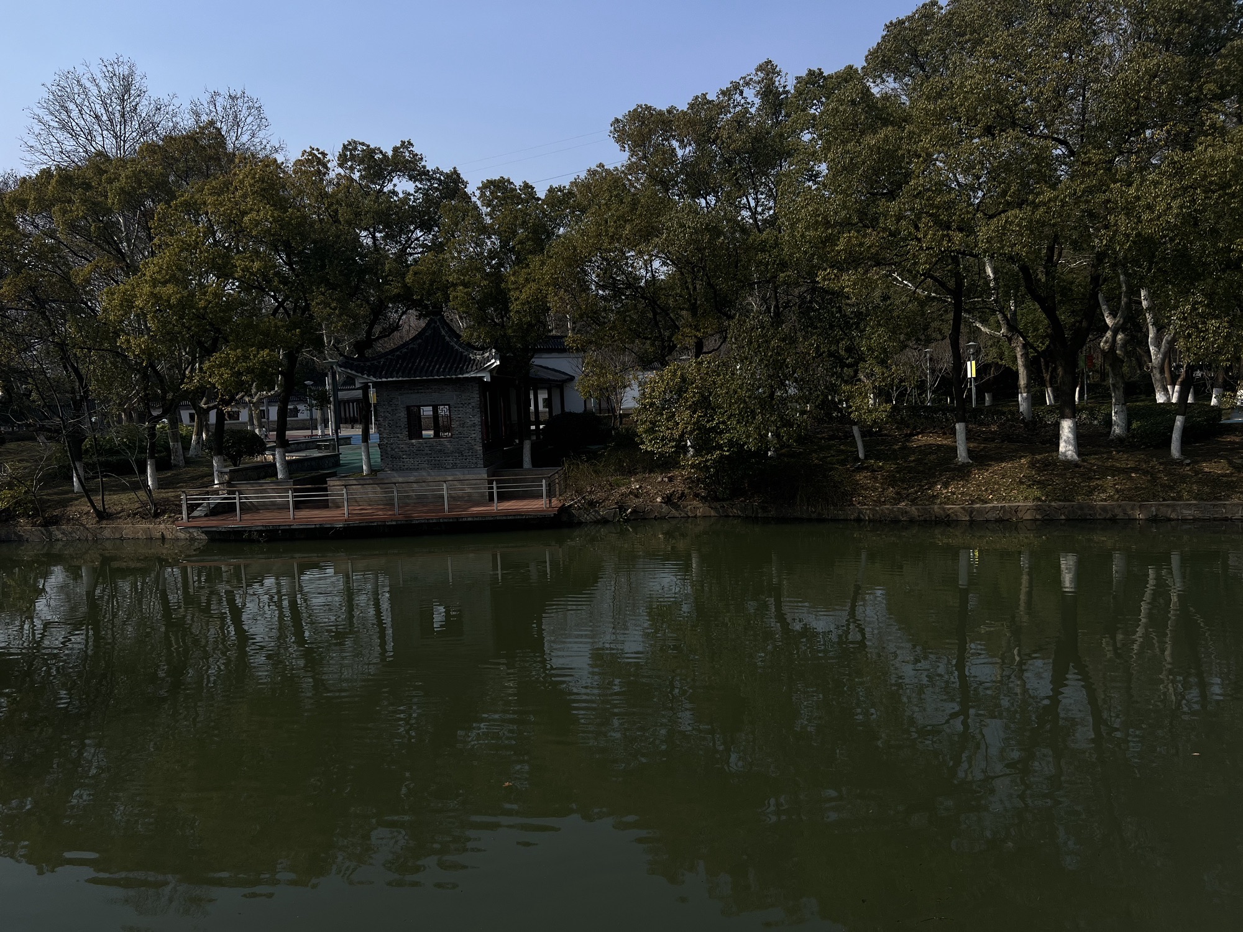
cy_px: 466
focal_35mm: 26
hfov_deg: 67.3
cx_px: 622
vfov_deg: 53.1
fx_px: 934
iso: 50
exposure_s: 1/7463
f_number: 1.5
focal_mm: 5.7
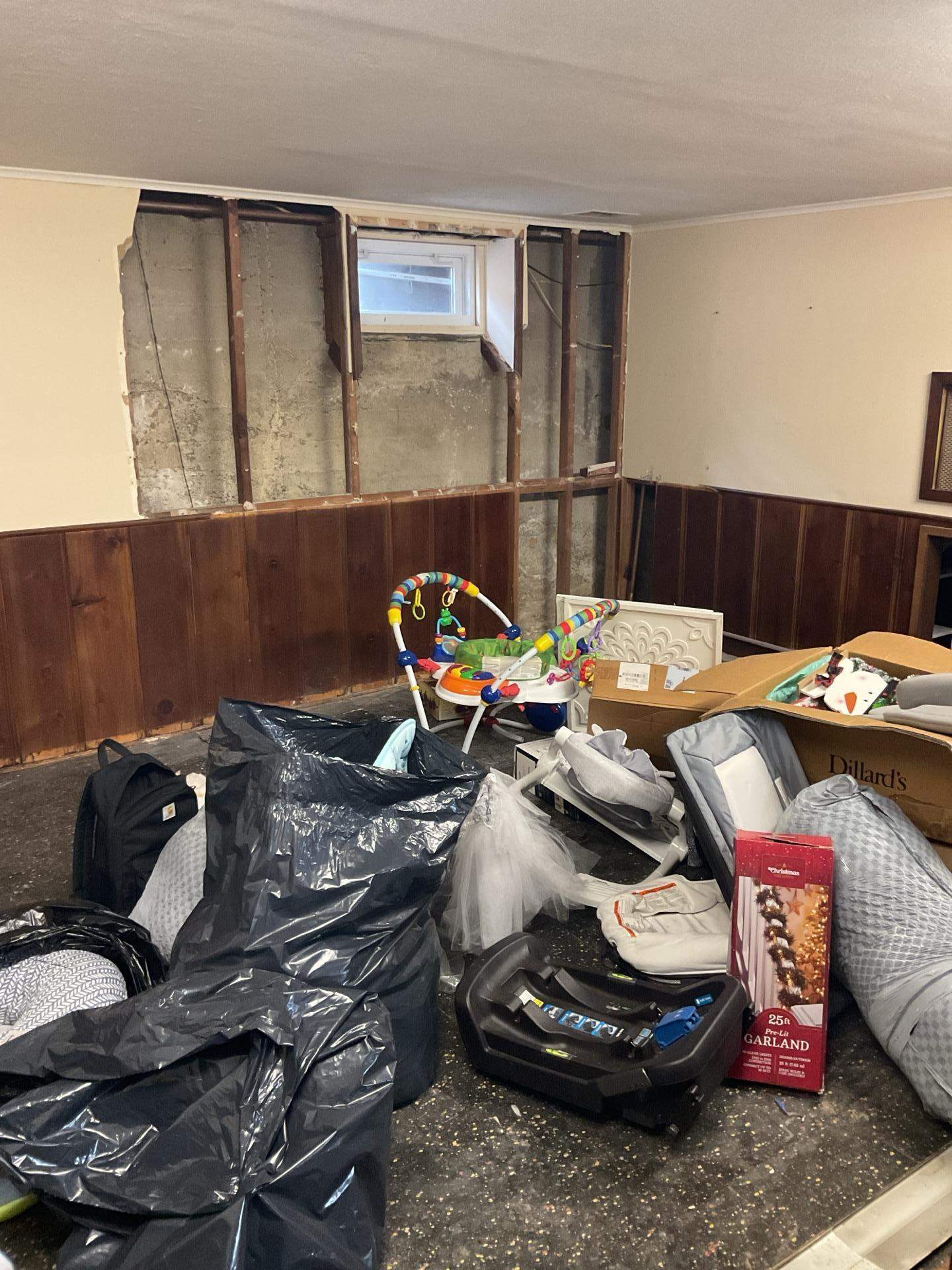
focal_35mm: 29
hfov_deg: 48.2
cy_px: 635
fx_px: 1063
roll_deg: -0.8
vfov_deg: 61.7
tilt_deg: -15.6
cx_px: 476
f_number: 1.8
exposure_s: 1/30
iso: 320
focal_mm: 3
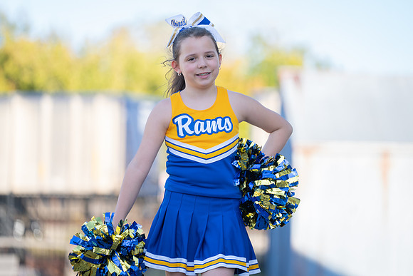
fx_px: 2035
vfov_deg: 7.7
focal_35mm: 177
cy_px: 138
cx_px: 206
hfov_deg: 11.6
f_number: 2.8
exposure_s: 1/320
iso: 100
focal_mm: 173
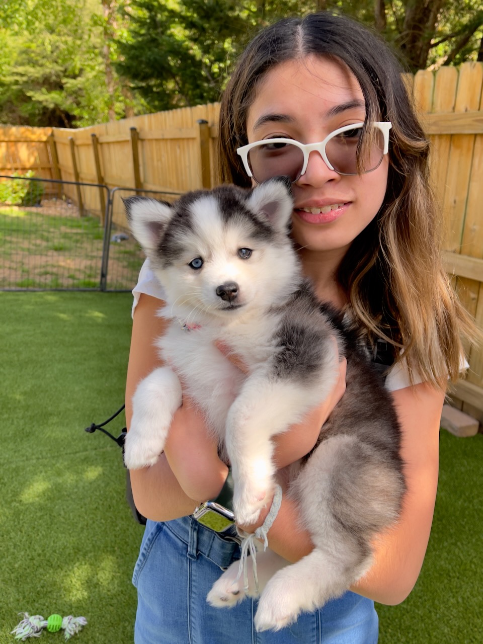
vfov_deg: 67.3
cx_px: 242
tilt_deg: -23.6
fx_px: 484
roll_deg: -0.2
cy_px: 322
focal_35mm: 26
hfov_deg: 53.1
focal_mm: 5.1
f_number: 1.6
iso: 32
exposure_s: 1/427
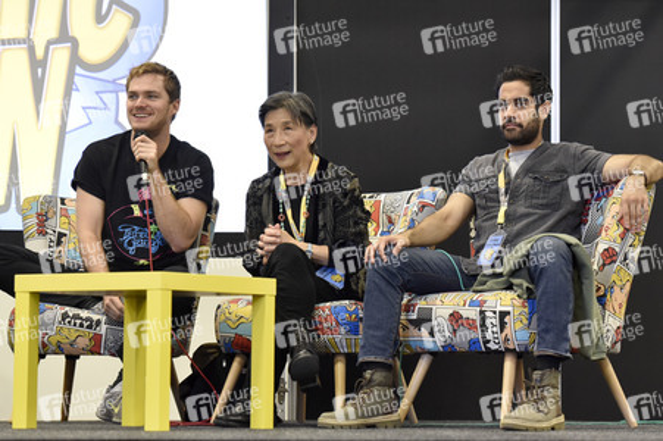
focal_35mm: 120
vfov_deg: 11.4
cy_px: 220
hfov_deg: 17.1
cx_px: 332
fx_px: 2208
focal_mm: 120
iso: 4500
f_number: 3.5
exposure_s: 1/125
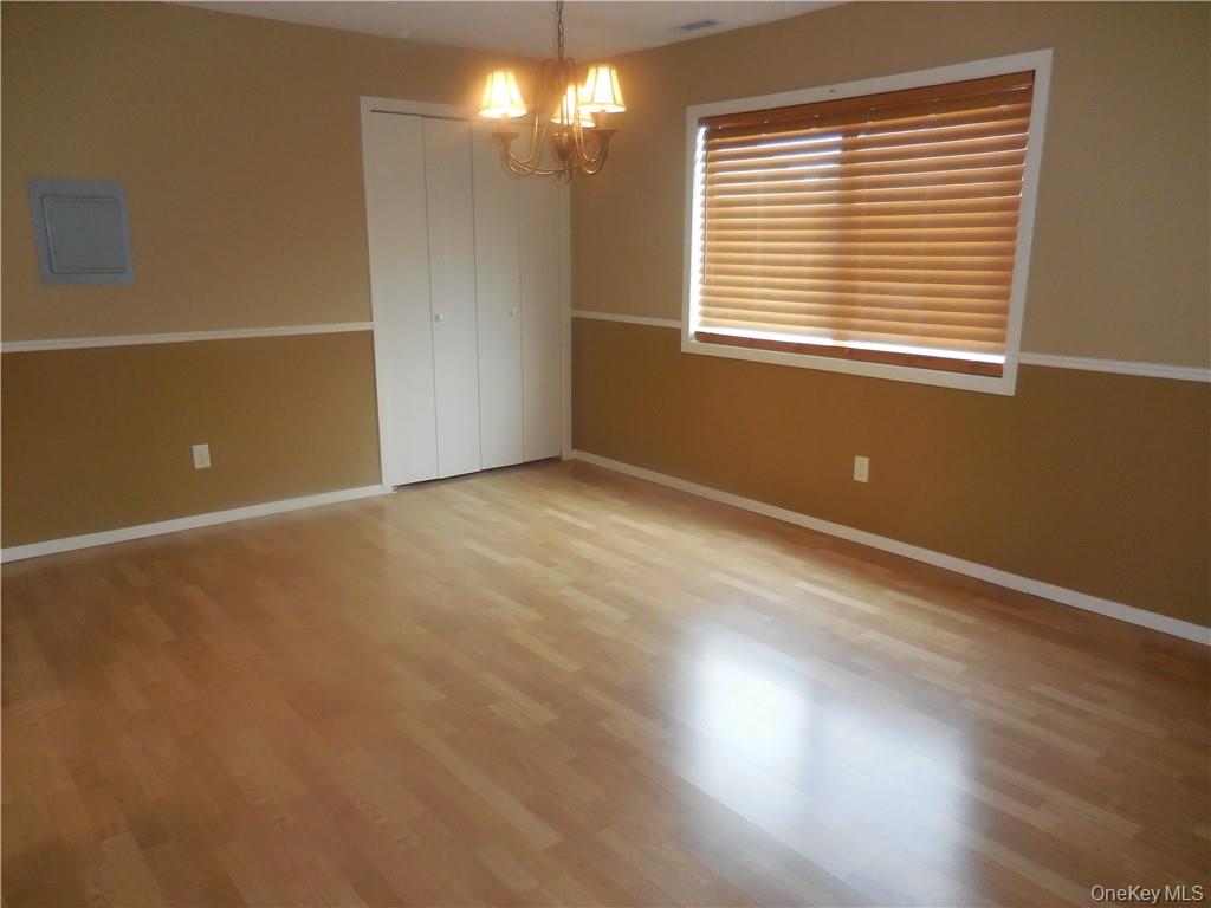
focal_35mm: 25
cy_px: 454
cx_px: 606
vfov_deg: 54.9
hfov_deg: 69.4
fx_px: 875
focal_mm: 4.5
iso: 360
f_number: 3.3
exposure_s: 1/25
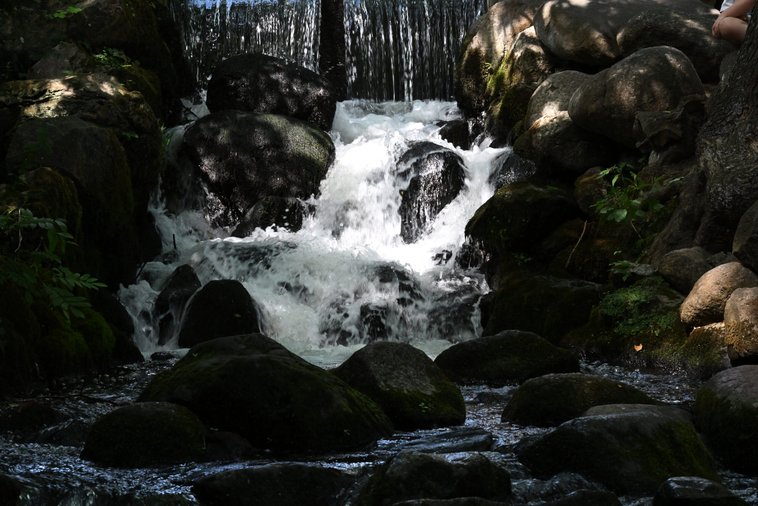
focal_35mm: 120
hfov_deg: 17.1
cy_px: 253
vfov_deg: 11.4
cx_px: 379
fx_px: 2527
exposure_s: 1/125
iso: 5600
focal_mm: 120
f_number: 22
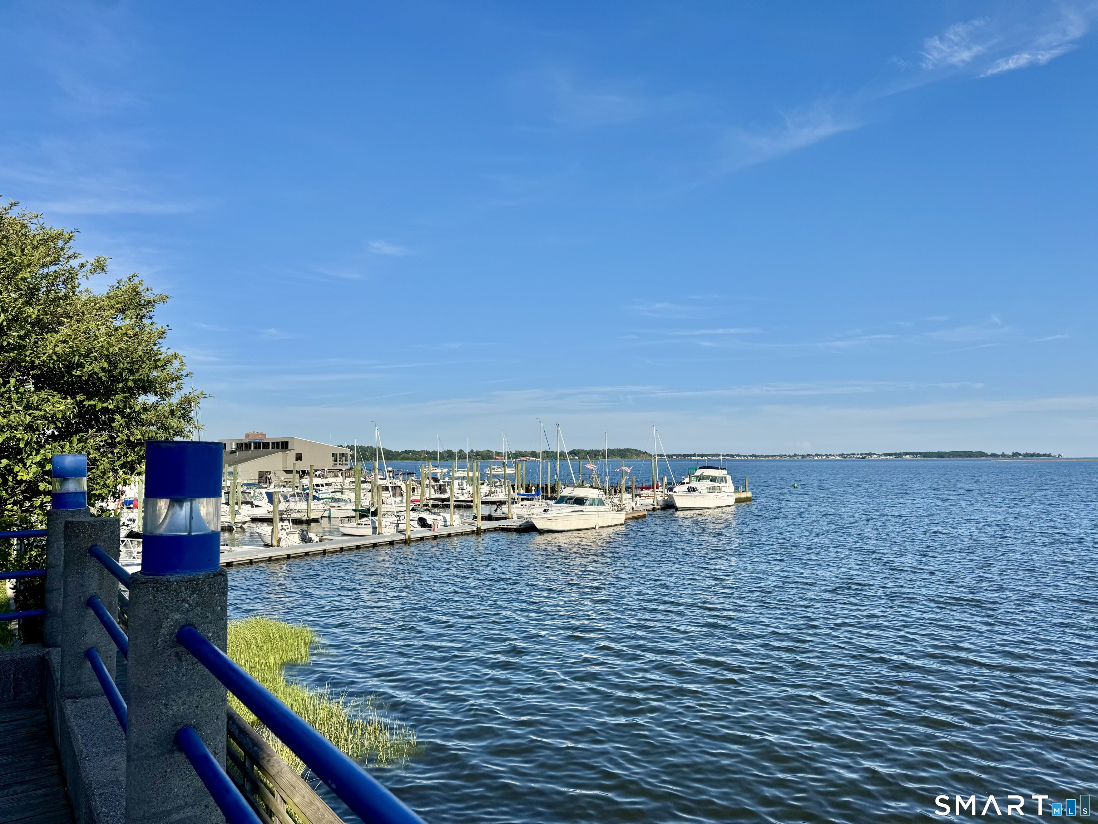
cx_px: 549
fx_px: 761
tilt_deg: +4.0
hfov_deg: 71.6
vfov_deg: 56.8
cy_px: 412
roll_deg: +0.2
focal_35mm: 24
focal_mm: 6.76
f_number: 1.78
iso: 80
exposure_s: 1/7092
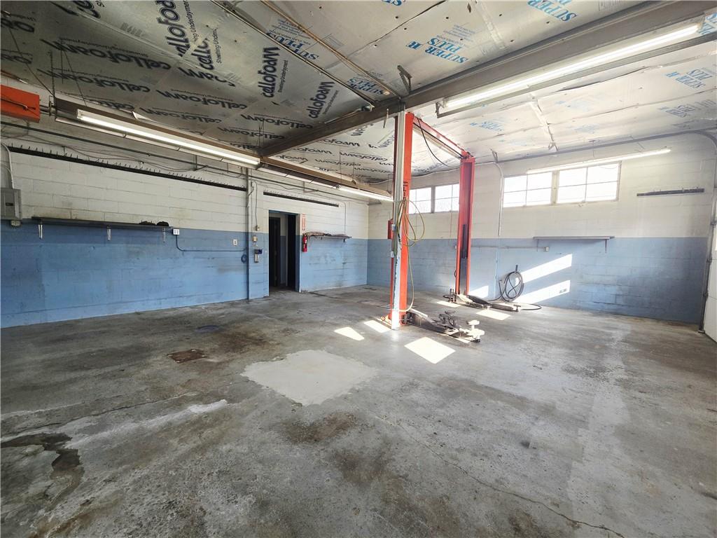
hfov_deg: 106.2
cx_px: 358
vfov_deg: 89.9
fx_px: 269
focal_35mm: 13
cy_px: 269
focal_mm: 2.2
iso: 100
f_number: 2.2
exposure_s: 1/120
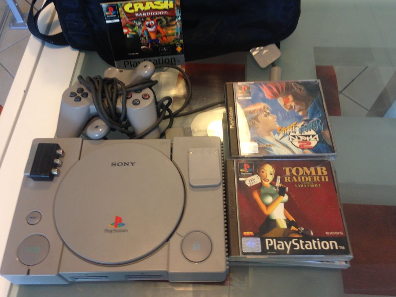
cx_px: 195
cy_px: 148
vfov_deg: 41.8
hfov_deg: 54.0
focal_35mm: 34
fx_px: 389
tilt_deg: -61.1
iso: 80
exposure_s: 1/20
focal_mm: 4.12
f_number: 2.4
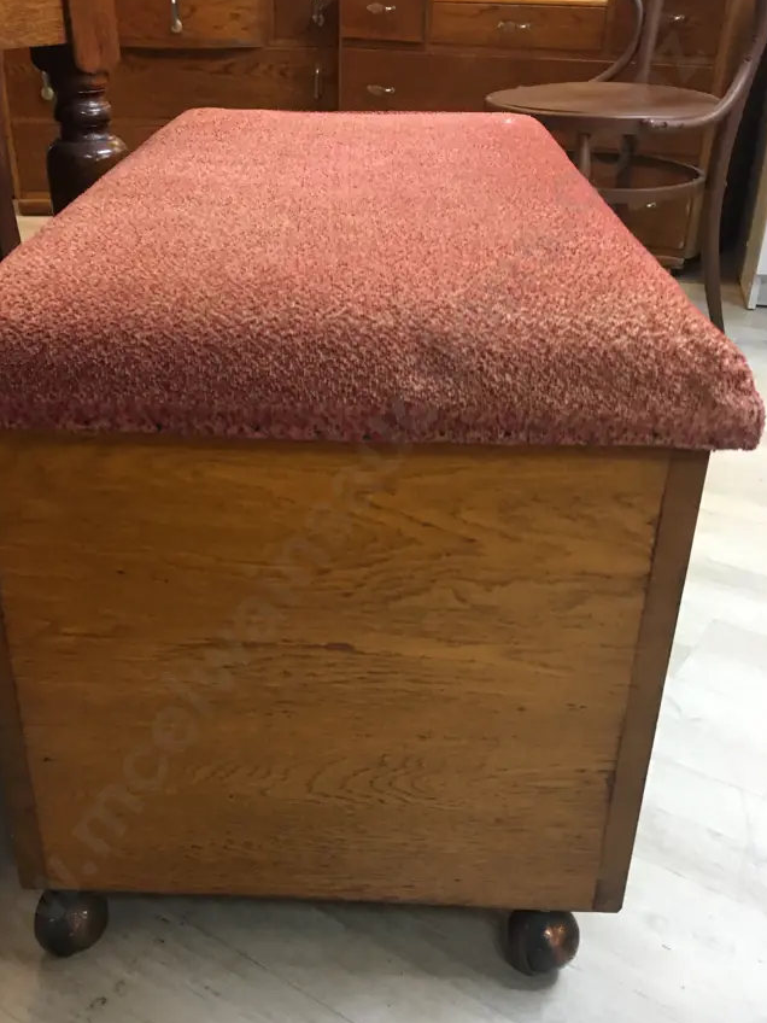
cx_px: 318
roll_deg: -0.7
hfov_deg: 40.6
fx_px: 1034
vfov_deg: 52.6
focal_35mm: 35
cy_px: 536
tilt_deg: -28.4
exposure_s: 1/17
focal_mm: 4.15
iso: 100
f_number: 2.2
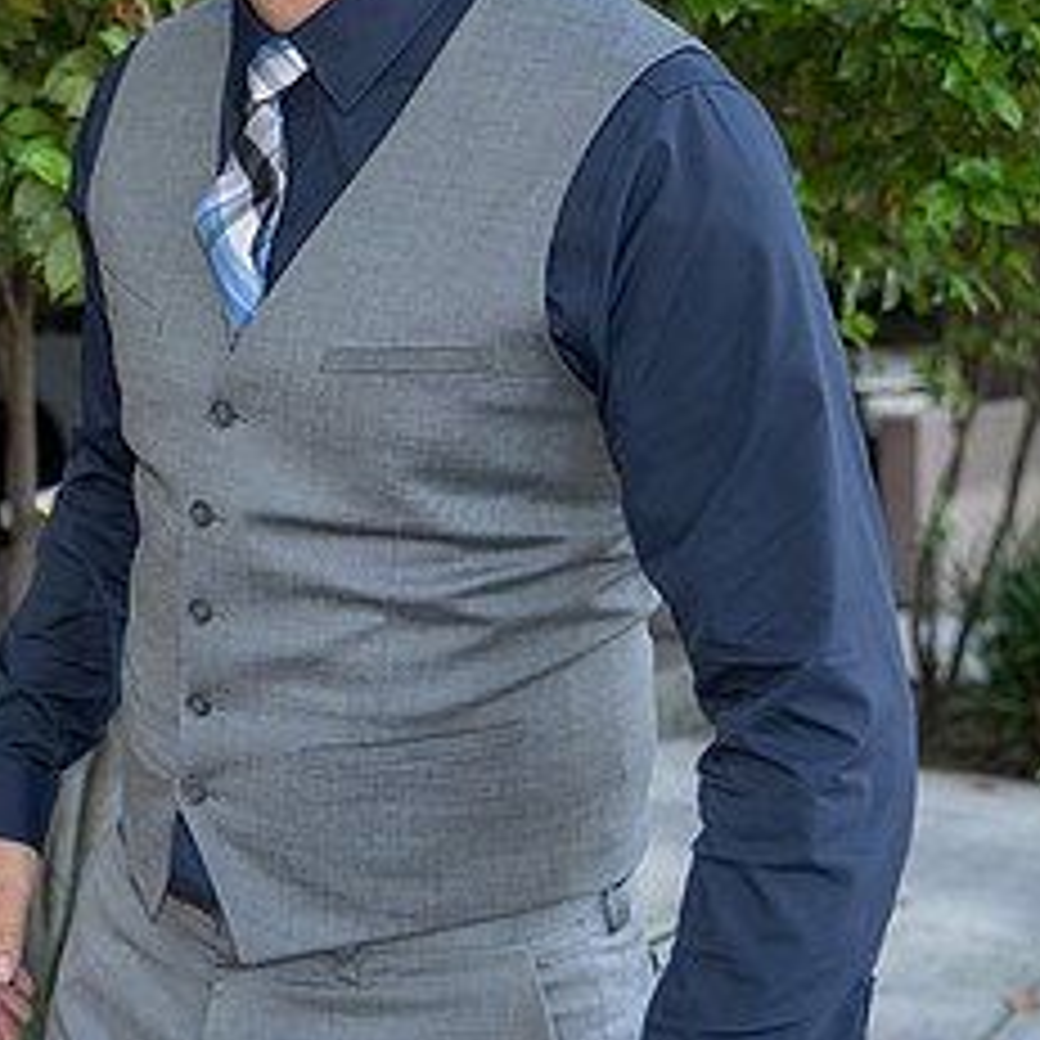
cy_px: 331
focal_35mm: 62
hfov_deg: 25.8
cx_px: -81
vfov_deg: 27.5
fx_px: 2107
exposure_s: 1/250
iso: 500
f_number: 3.2
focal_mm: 29
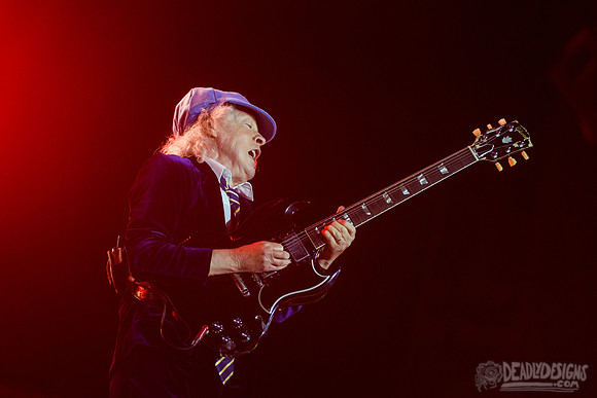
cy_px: 202
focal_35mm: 159
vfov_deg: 8.7
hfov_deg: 12.9
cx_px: 282
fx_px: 2630
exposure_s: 1/800
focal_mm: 145
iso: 2500
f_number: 4
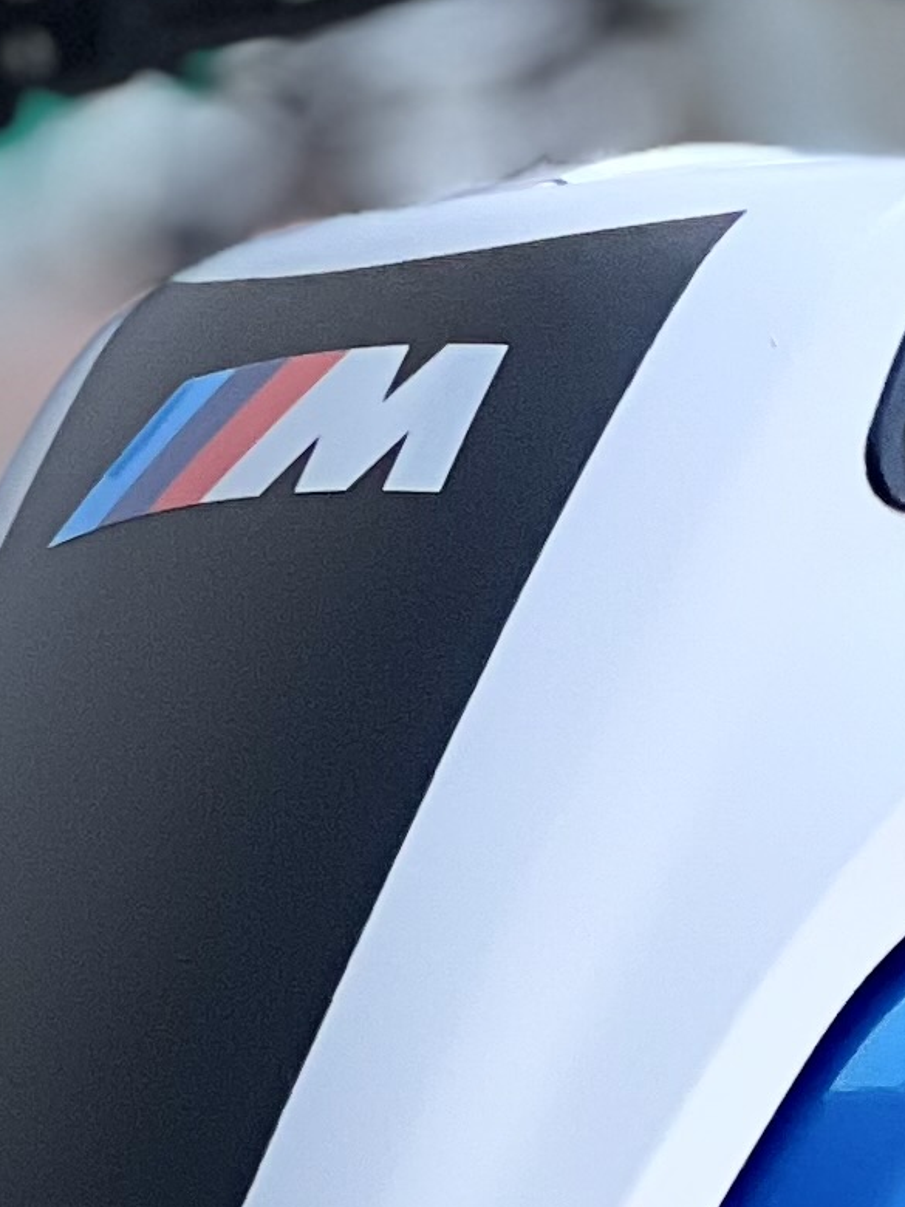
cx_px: 1498
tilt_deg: -15.7
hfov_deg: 3.7
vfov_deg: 5.0
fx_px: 13874
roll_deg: +0.2
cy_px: 1043
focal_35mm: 398
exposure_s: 1/121
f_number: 2.8
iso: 100
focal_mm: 9
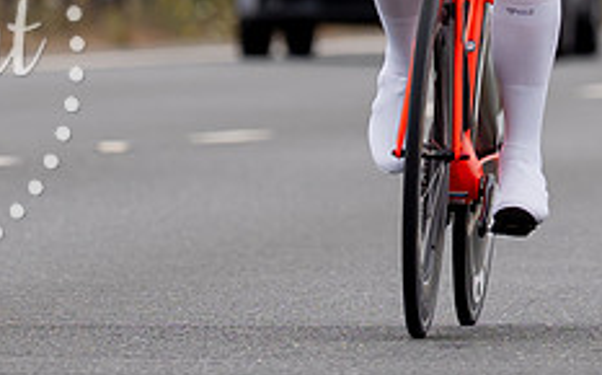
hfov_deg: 1.7
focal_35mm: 1213
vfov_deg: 1.1
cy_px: 336
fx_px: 19877
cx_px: 390
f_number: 3.2
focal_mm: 176
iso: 100
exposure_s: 1/800
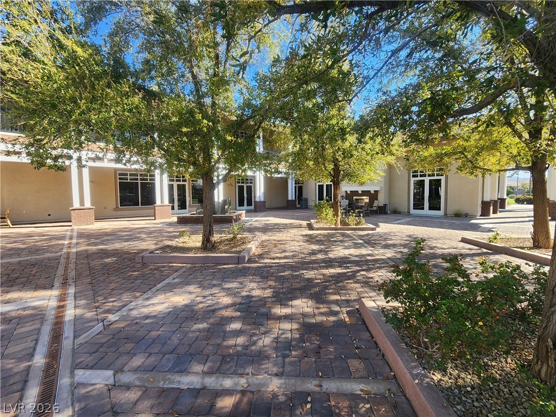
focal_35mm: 13
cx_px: 278
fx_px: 209
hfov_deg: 106.2
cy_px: 208
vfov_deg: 89.9
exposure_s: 1/360
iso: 50
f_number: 2.2
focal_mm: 2.2
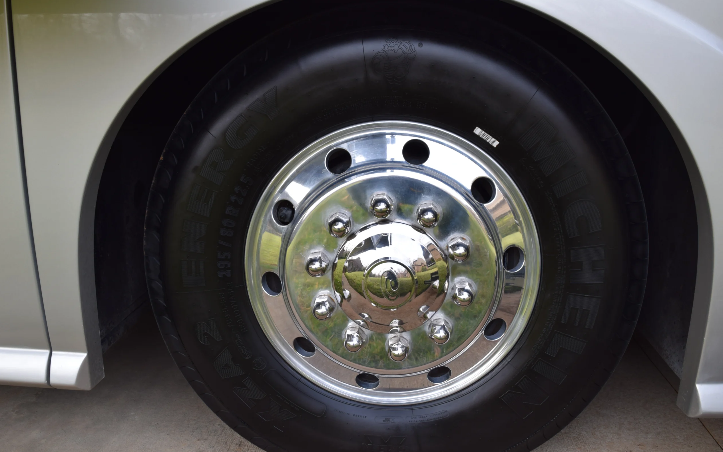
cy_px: 233
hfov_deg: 56.7
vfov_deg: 37.3
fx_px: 670
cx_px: 362
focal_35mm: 34
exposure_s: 1/200
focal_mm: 22
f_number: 7.1
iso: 400
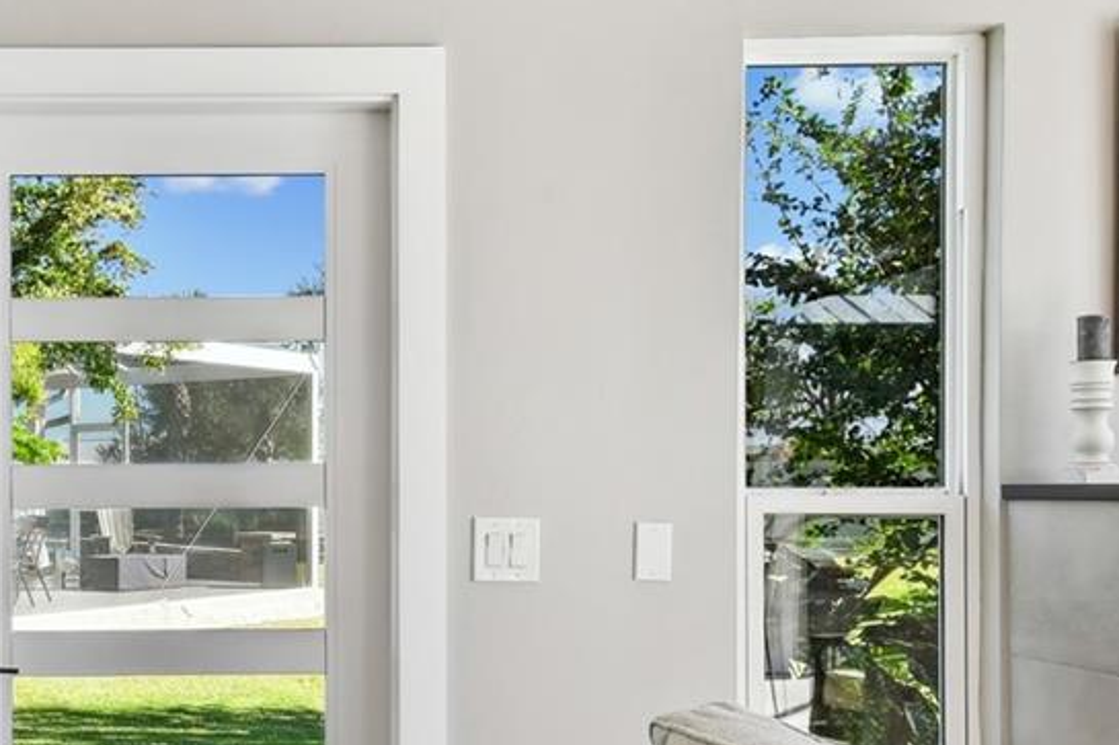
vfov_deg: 30.4
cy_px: 460
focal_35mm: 44
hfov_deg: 42.0
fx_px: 1367
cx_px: 181
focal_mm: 10
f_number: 7.1
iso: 100
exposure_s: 1/250
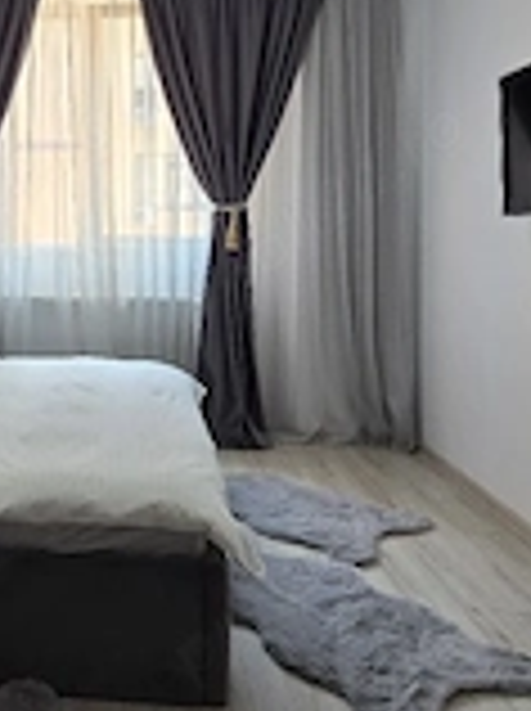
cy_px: 270
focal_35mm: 33
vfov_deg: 54.8
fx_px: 677
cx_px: 58
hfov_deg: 39.9
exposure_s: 1/50.3
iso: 125
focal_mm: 2.2
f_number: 2.2
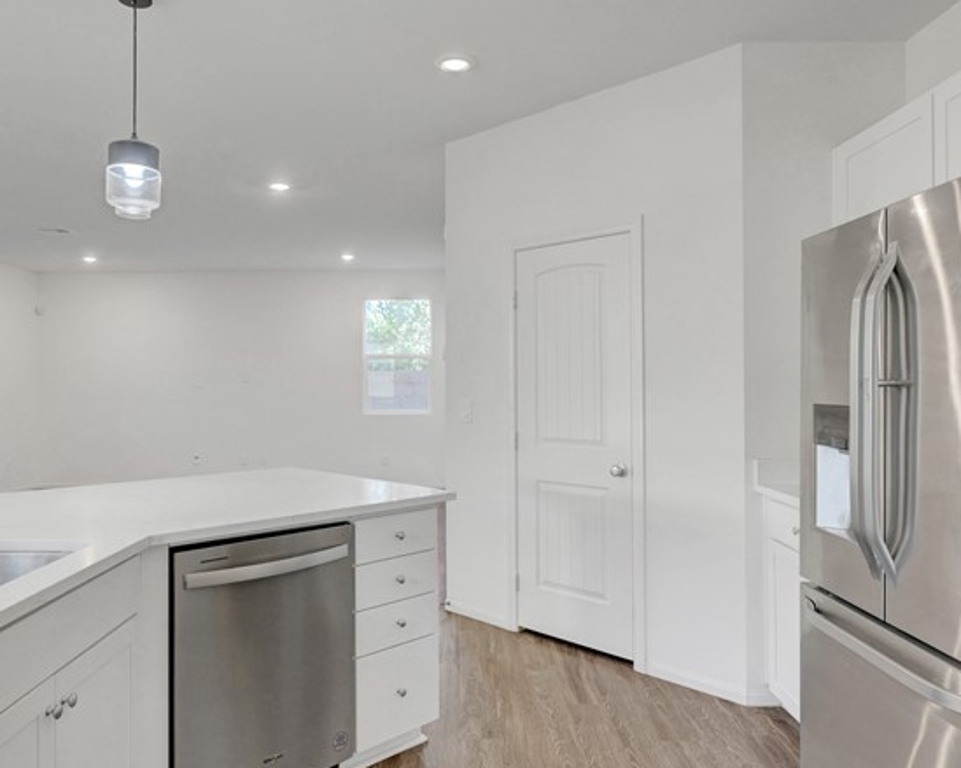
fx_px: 739
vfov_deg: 54.9
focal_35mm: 26
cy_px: 369
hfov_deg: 66.0
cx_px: 447
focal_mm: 14
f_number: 8
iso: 800
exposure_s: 1/6
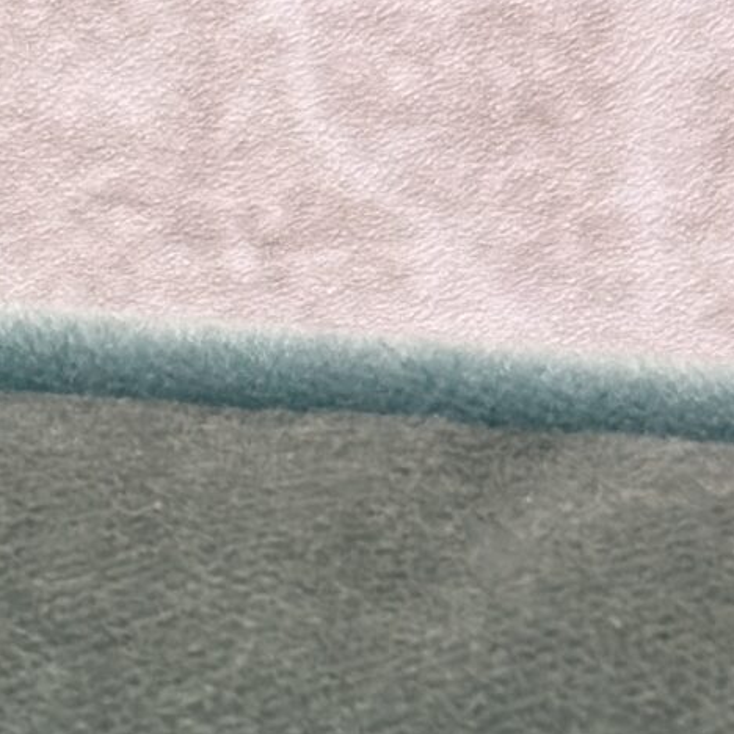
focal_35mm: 232
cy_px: 1923
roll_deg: -1.0
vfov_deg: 7.0
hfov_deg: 7.3
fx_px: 5566
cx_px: -640
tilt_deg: -20.5
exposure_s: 1/236
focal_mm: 6.86
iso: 80
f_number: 1.78
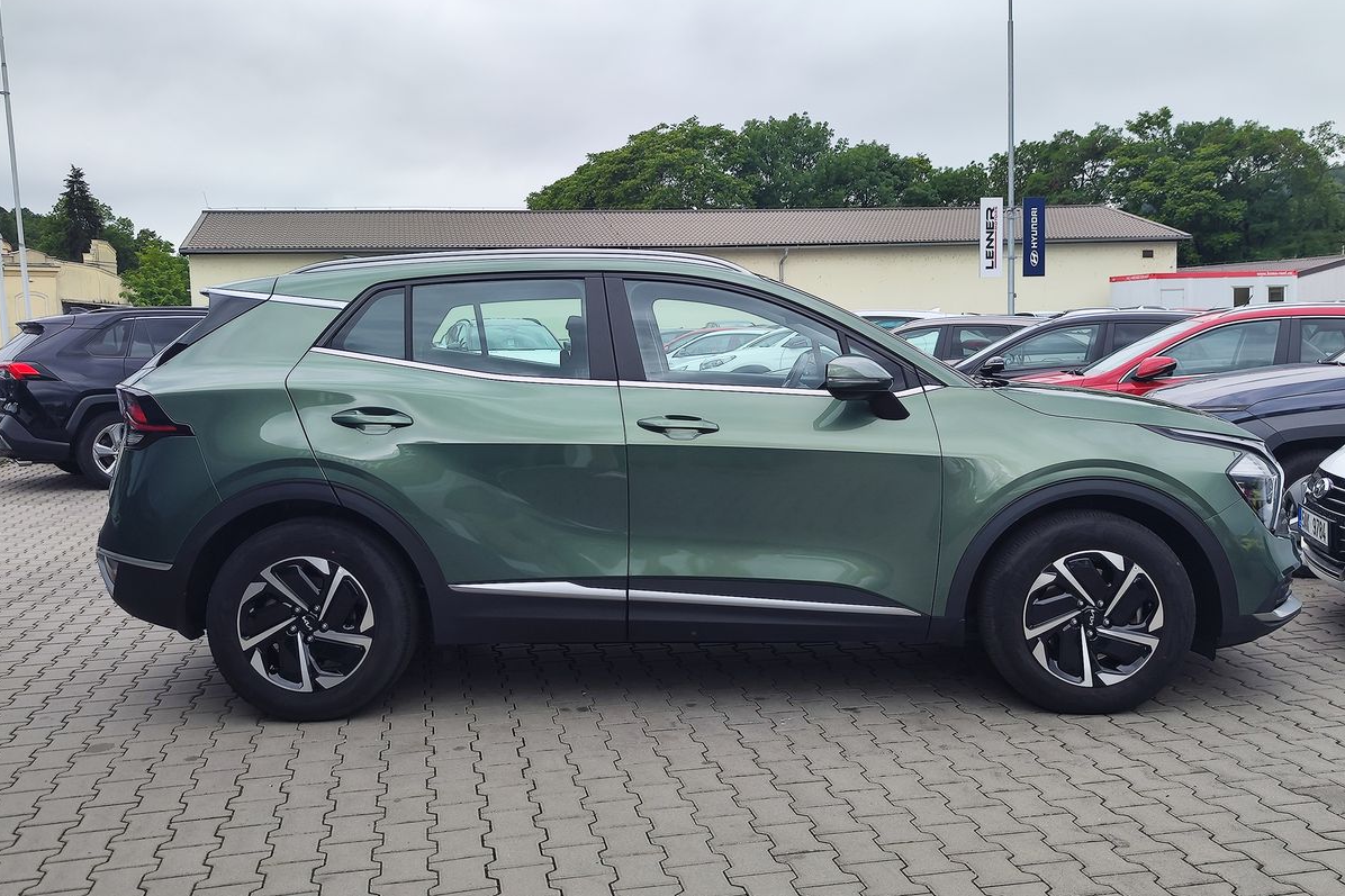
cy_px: 456
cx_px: 671
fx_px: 896
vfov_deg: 53.1
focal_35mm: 24
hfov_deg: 73.8
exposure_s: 1/234
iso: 50
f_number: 1.69
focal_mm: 7.01
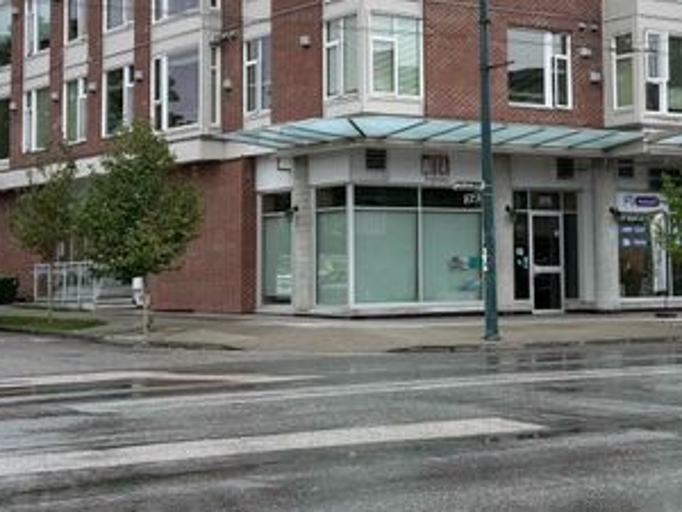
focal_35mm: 80
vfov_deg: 18.2
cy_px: 94
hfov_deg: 24.2
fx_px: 1576
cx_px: 482
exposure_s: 1/1167
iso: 100
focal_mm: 6.76
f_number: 1.78
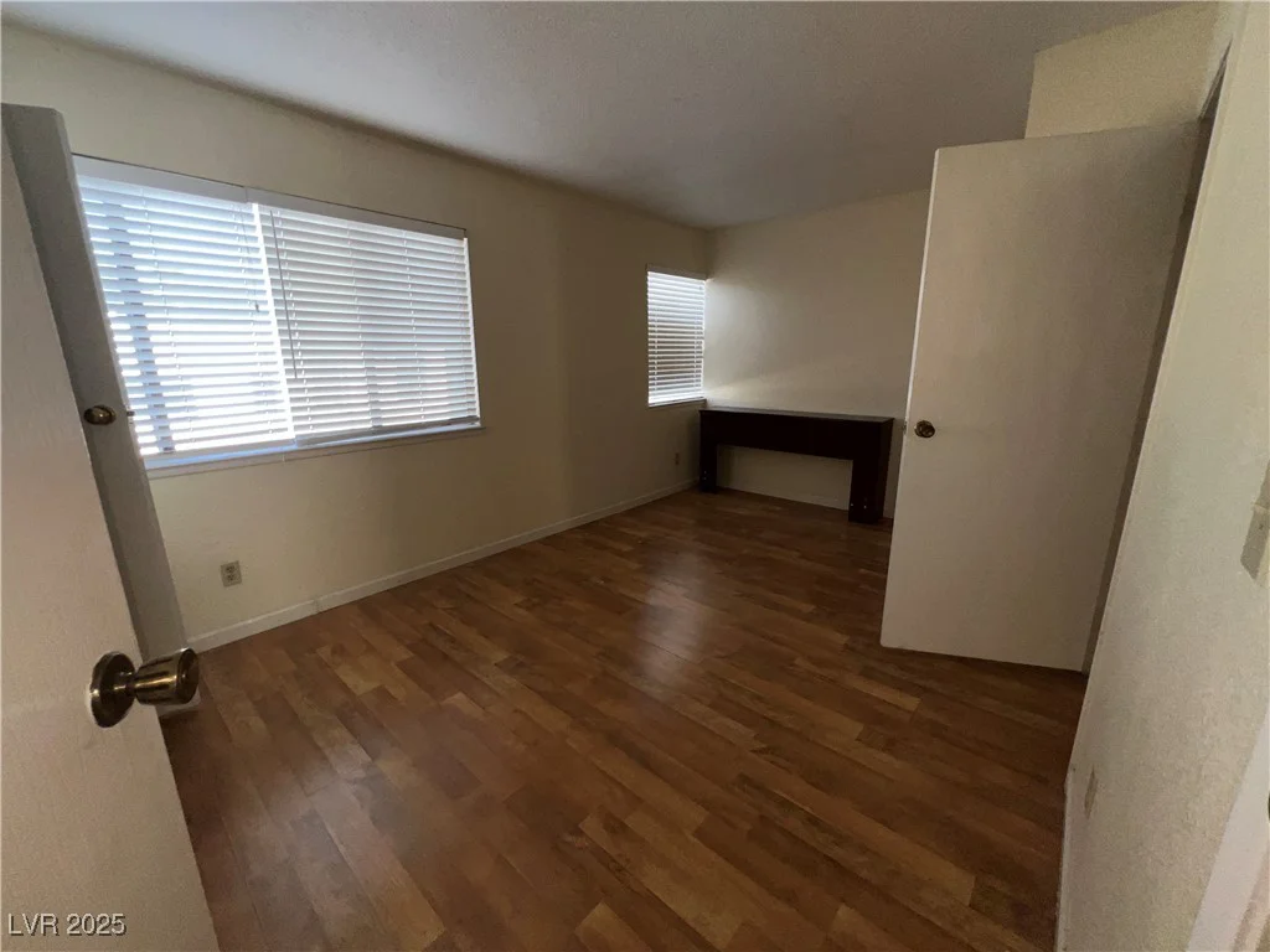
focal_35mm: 13
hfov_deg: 106.2
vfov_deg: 89.9
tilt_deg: -12.9
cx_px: 635
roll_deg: +1.3
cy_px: 476
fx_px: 477
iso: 32
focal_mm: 1.57
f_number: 1.8
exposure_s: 1/122
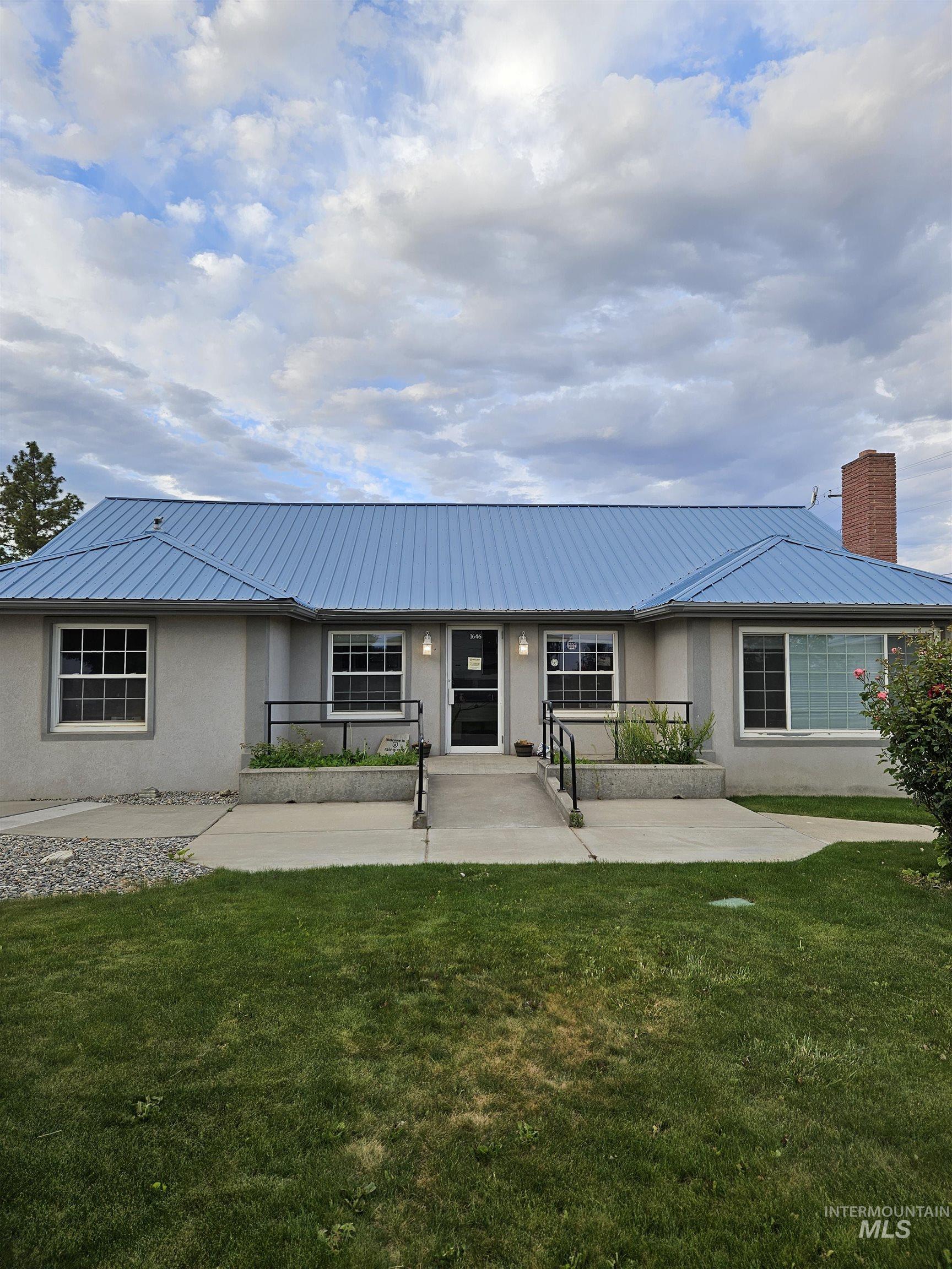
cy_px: 634
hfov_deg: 58.9
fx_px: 843
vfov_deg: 73.9
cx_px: 476
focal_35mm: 23
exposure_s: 1/304
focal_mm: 5.4
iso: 25
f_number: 1.8
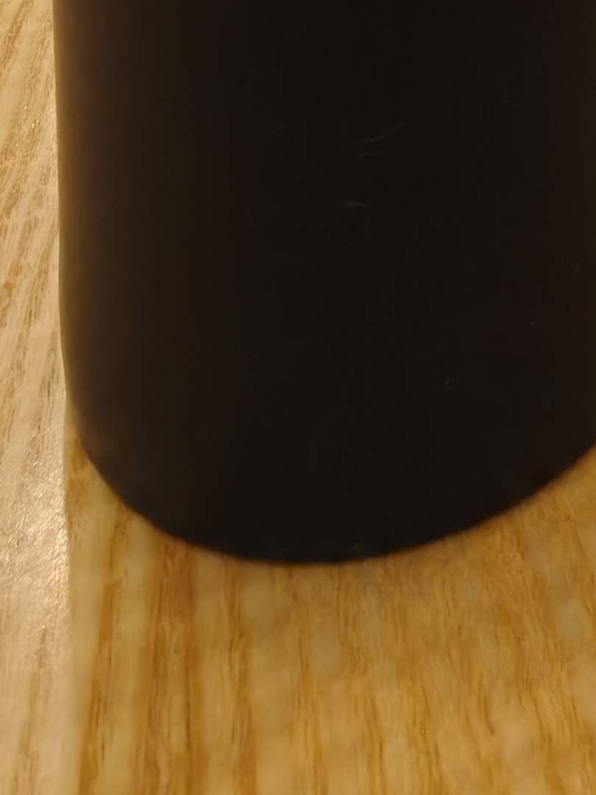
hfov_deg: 22.9
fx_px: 1309
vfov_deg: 20.9
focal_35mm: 57
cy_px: -687
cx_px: 766
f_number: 2
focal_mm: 2.3
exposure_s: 1/120
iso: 400
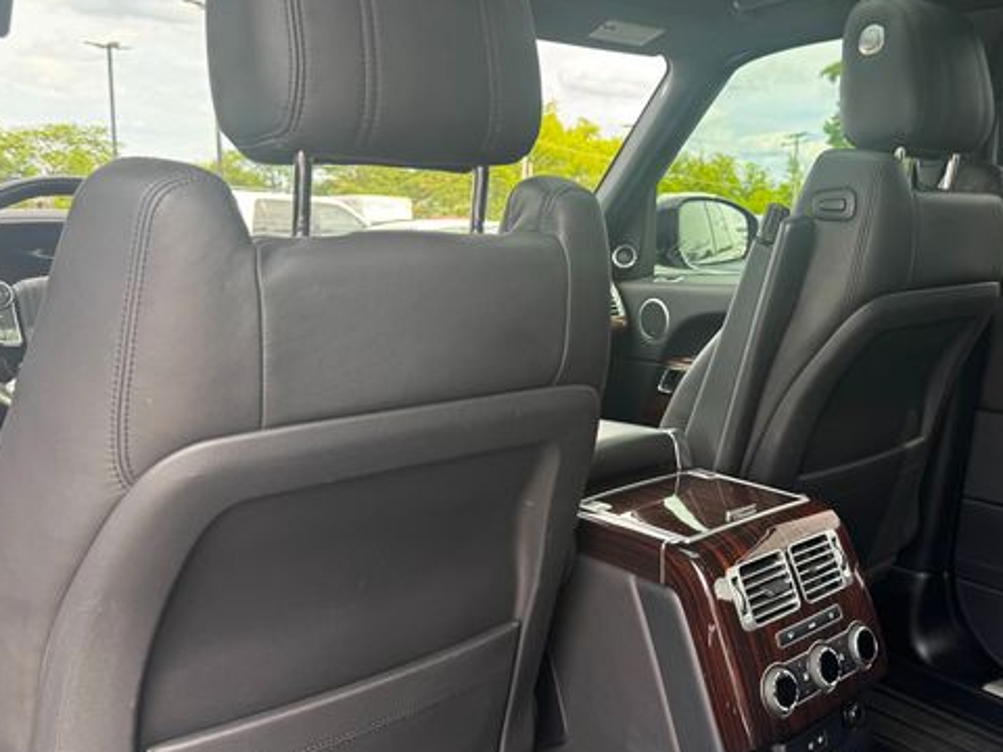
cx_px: 656
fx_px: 927
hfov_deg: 55.8
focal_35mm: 32
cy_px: 349
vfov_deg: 44.1
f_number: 1.78
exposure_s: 1/153
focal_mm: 6.76
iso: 80
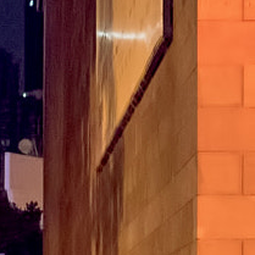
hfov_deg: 7.6
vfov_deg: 7.6
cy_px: 297
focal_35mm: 228
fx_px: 1900
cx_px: 5
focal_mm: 35
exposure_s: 1/60
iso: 51200
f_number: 2.8
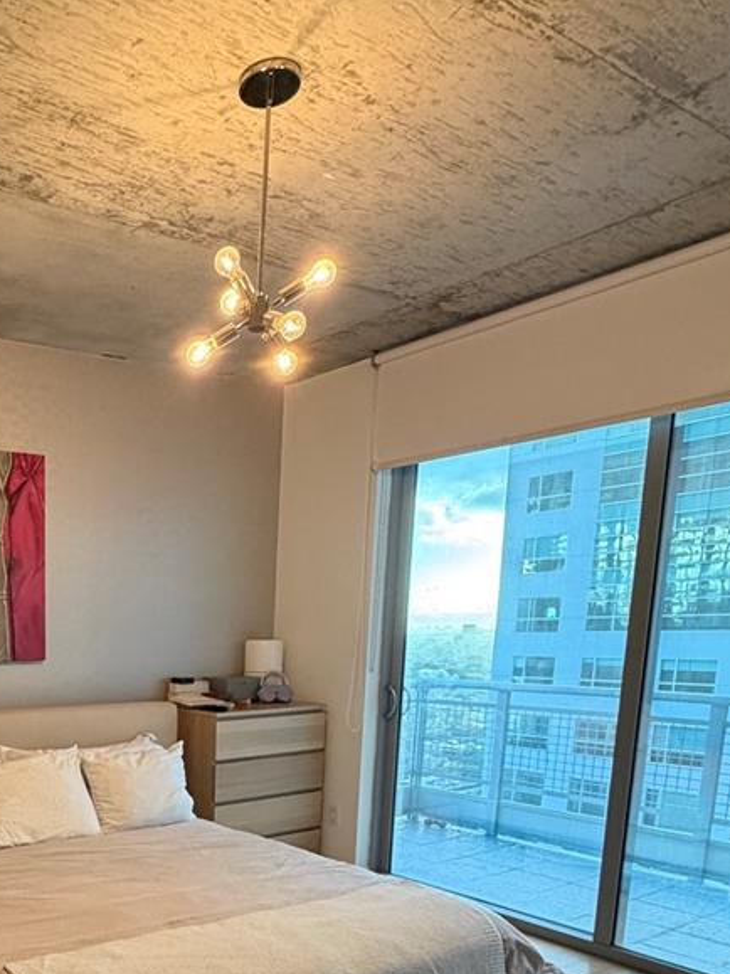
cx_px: 32
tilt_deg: -10.2
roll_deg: +0.9
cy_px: 779
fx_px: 816
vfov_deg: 57.1
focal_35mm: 29
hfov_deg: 42.8
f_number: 2.2
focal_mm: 2.22
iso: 320
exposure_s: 1/60
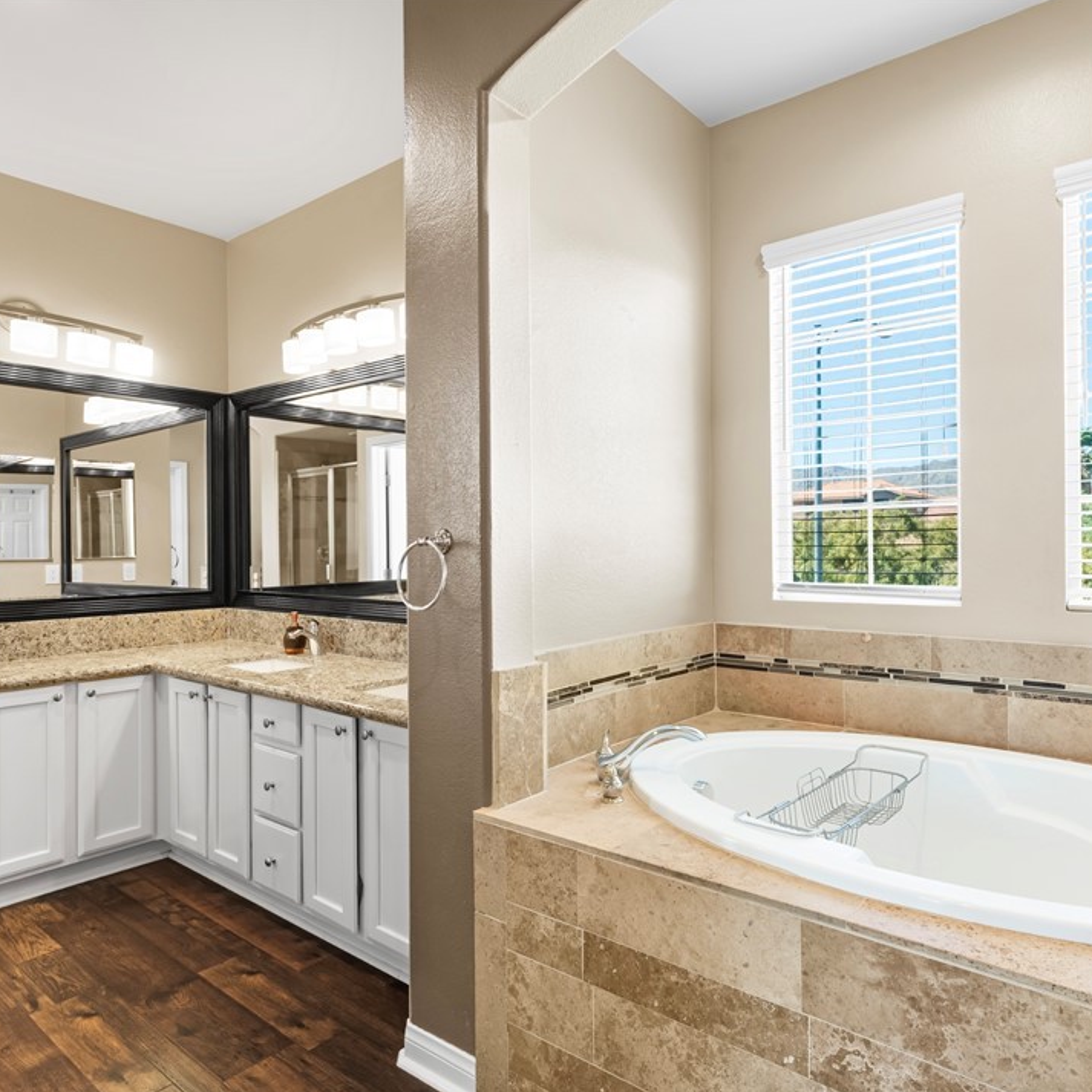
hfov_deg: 69.6
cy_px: 548
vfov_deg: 69.6
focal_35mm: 22
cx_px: 573
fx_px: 785
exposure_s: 1/13
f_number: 8
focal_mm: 17
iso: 400
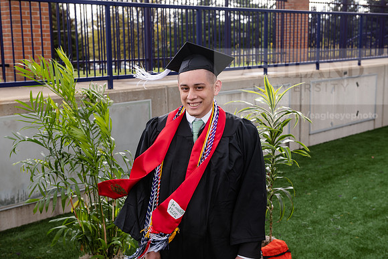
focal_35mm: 52
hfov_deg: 38.2
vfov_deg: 26.0
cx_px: 194
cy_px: 130
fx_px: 561
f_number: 5.6
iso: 320
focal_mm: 52
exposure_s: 1/200
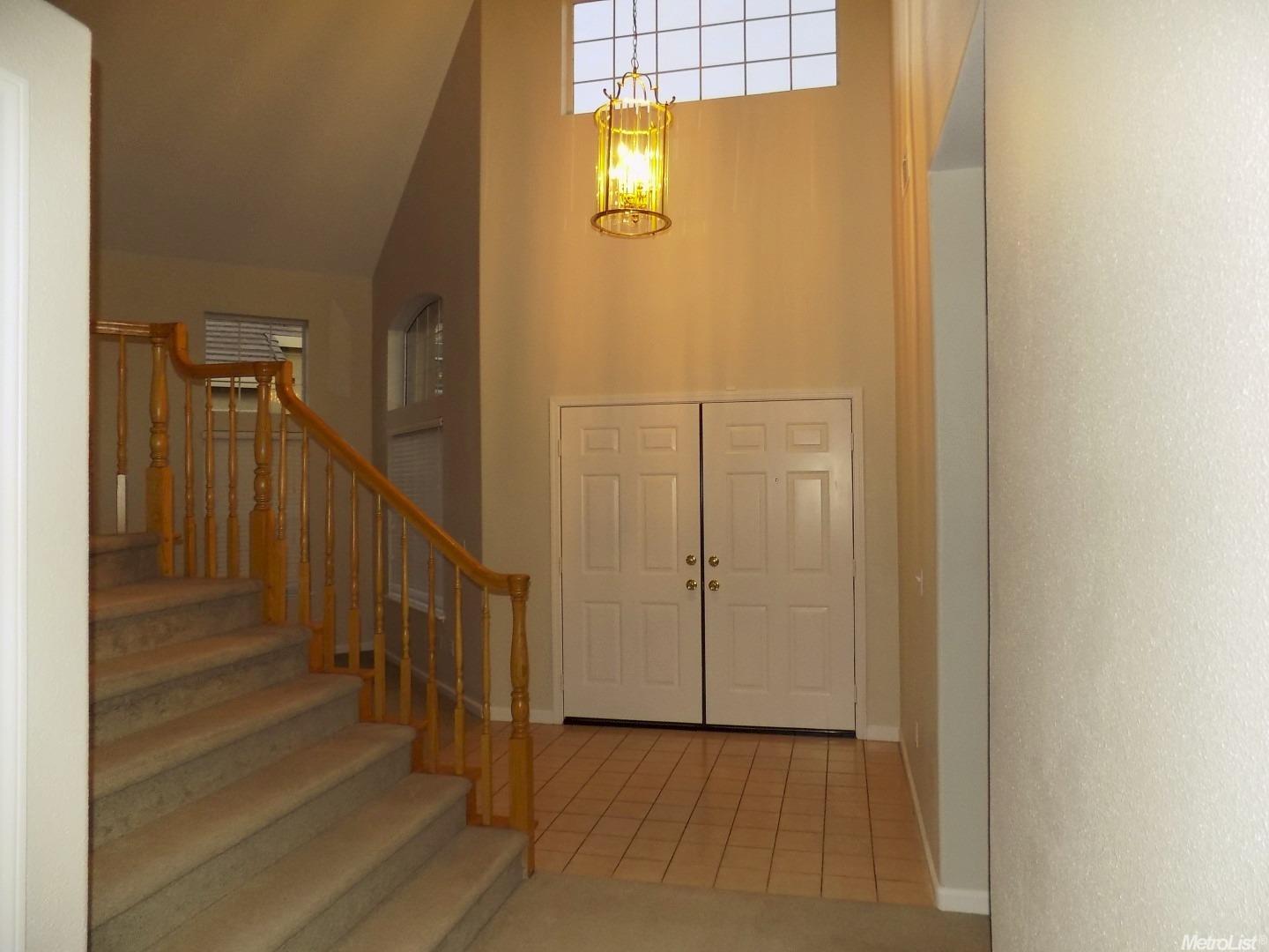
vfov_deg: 58.9
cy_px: 476
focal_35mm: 23
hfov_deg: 73.9
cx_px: 634
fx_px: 843
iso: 200
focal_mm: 4
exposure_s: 1/30
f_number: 3.1
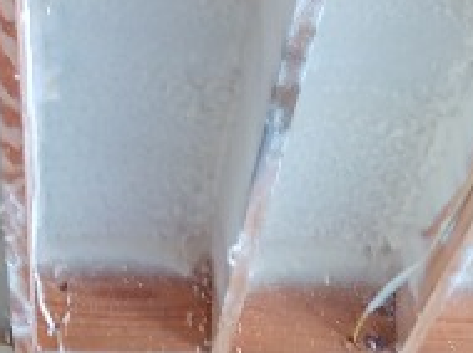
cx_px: 336
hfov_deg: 20.2
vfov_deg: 14.7
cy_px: 418
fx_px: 1324
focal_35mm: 97
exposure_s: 1/60
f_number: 2
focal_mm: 3.54
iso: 167
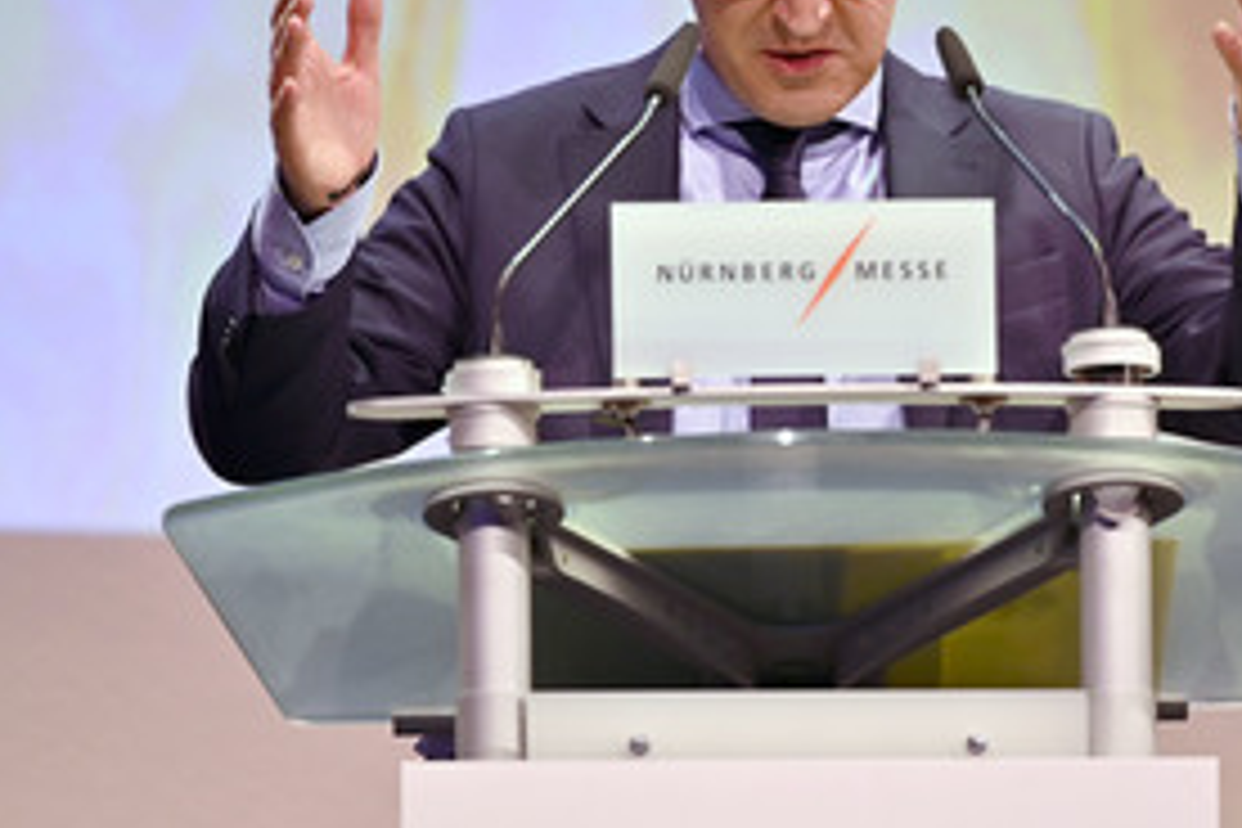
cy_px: 292
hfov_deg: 6.3
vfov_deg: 4.2
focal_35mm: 327
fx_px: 11281
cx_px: 794
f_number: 2.8
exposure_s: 1/500
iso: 800
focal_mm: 200
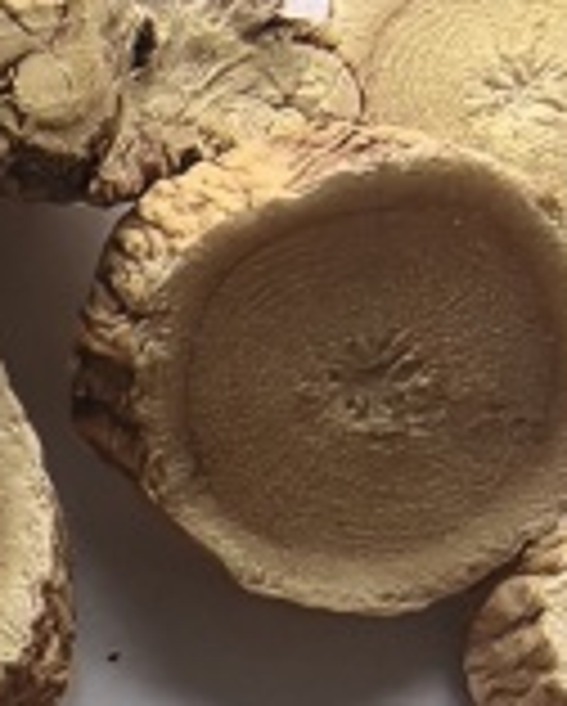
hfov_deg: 8.3
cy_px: 740
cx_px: -446
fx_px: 3747
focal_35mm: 179
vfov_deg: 10.7
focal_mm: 1.95
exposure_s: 1/100
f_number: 2.2
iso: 200
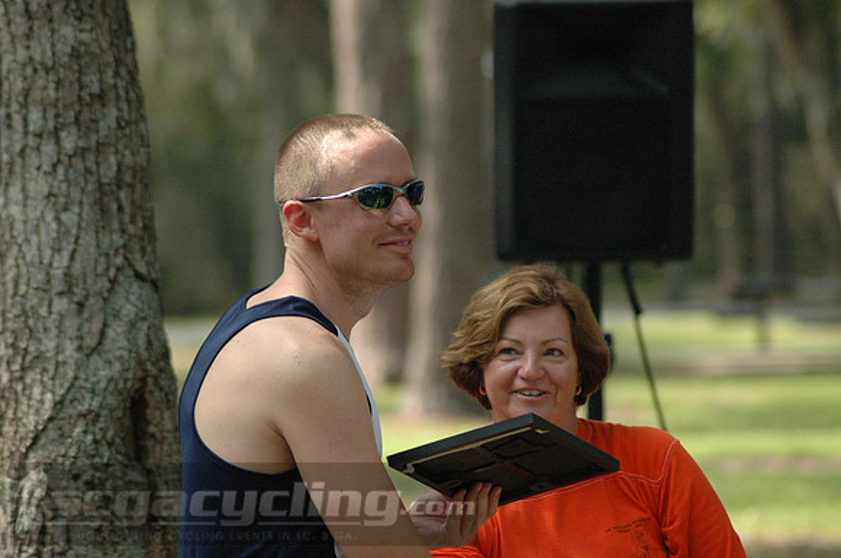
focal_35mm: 285
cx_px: 420
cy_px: 279
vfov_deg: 4.8
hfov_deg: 7.2
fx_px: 6649
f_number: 4.8
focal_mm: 190
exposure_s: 1/800
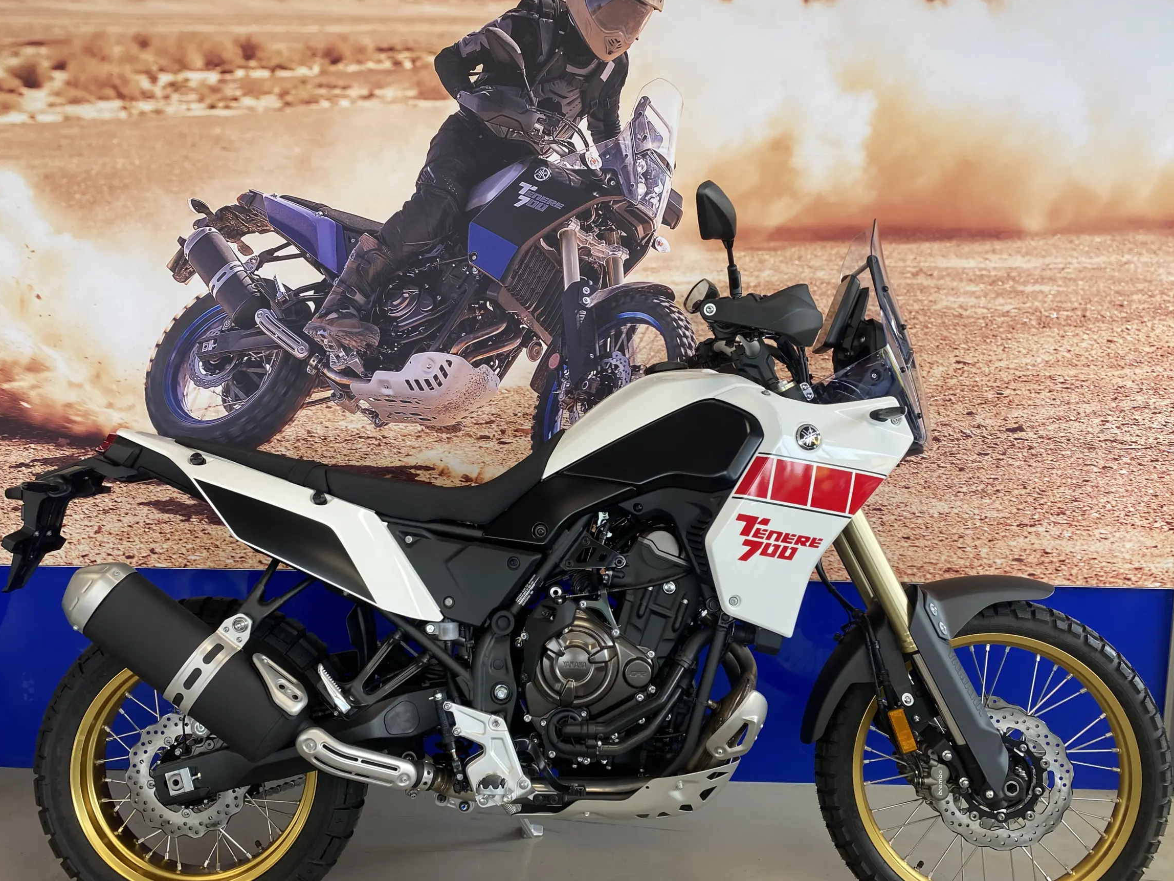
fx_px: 983
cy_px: 459
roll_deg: -1.8
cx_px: 578
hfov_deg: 61.7
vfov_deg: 48.2
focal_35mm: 29
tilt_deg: -7.1
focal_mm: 4.25
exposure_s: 1/121
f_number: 1.8
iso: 64
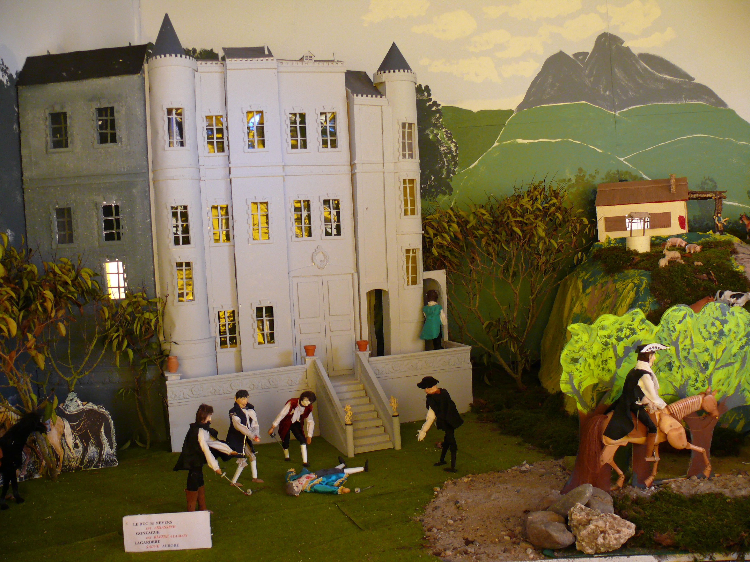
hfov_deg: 52.6
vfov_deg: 40.7
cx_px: 375
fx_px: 758
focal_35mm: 35
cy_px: 281
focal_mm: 7.4
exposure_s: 1/20
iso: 200
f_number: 2.8
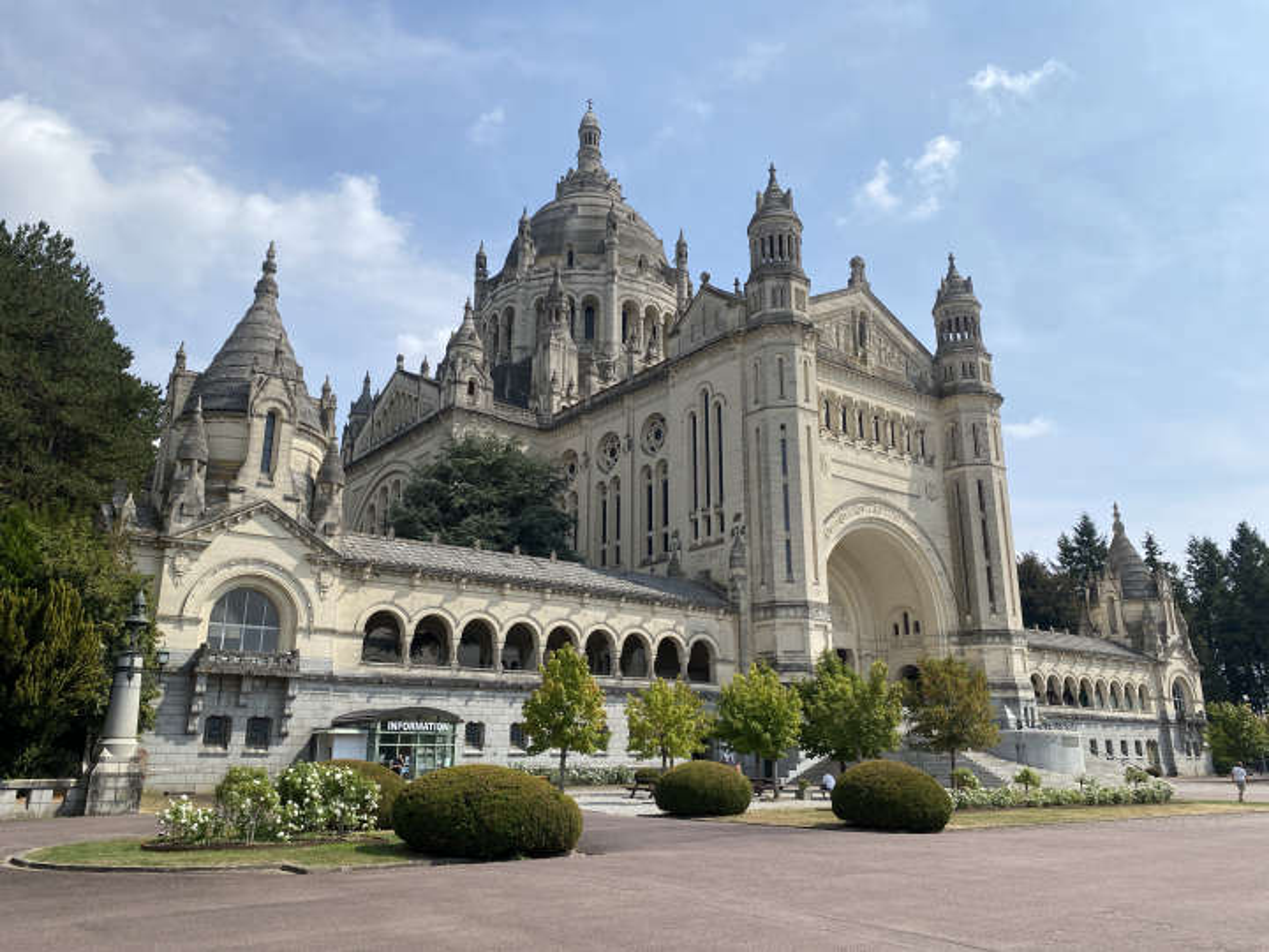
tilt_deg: +15.9
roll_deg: -0.6
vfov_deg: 53.1
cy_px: 476
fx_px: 953
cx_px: 634
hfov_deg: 67.3
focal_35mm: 26
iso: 32
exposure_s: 1/4115
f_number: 1.8
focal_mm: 4.25
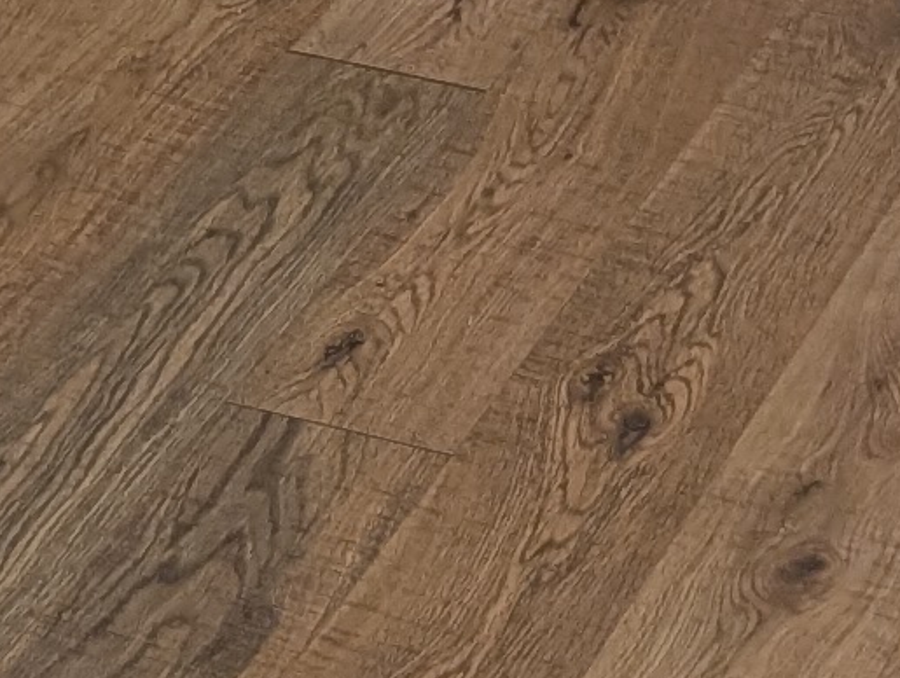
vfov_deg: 6.5
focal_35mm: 190
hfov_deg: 10.4
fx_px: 4948
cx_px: 168
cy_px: -1912
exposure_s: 1/120
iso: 29
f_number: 1.68
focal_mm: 6.9
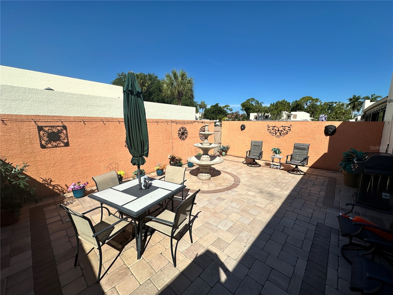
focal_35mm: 14
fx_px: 159
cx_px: 196
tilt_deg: -9.1
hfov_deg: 102.1
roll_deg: -1.5
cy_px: 148
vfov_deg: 85.7
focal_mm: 2.22
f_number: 2.2
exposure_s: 1/4132
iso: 50
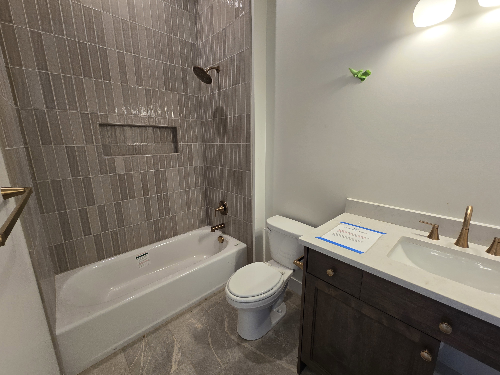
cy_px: 188
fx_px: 188
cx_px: 250
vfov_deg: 89.9
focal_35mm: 13
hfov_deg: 106.2
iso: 64
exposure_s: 1/60
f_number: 2.2
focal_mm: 2.2
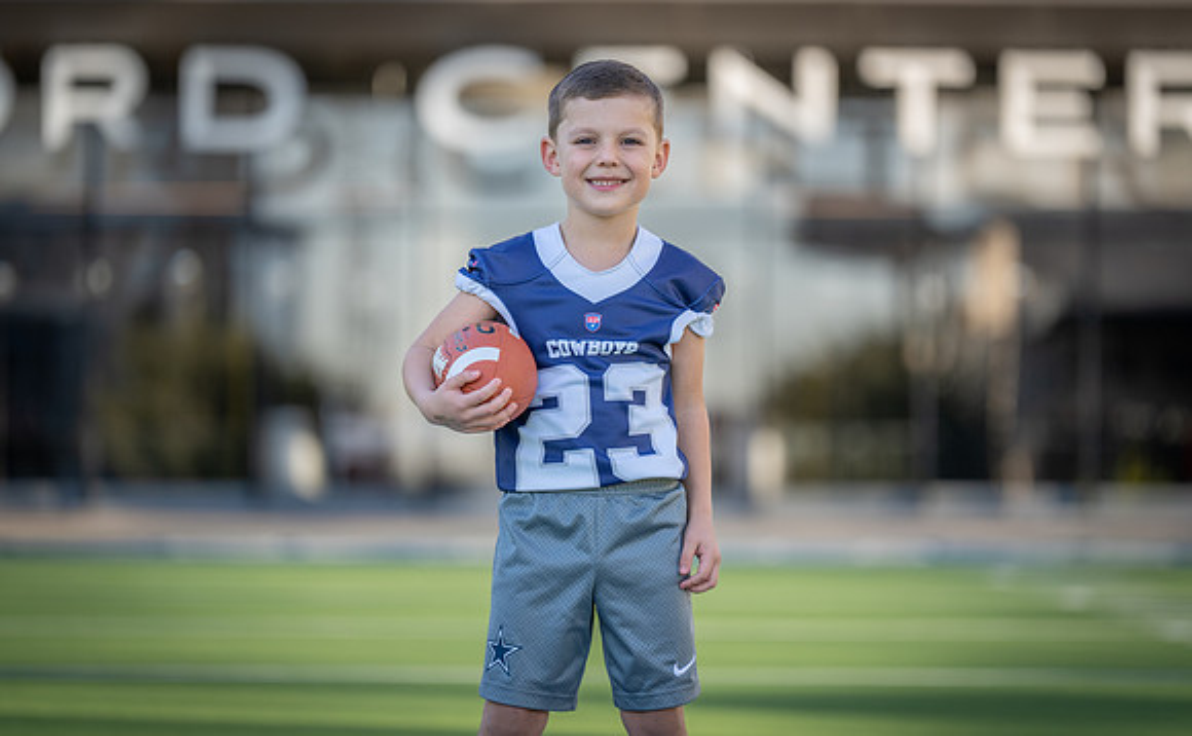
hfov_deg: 11.8
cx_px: 597
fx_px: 5749
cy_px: 338
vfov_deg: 7.3
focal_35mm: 178
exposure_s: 1/640
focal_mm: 168
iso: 125
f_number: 2.8
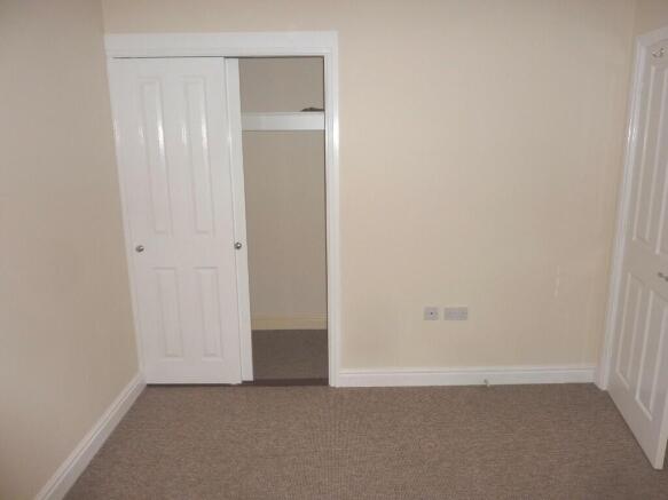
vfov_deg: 54.9
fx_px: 482
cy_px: 250
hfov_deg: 69.4
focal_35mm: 25
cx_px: 334
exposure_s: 1/30
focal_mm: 4.1
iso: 100
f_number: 3.3
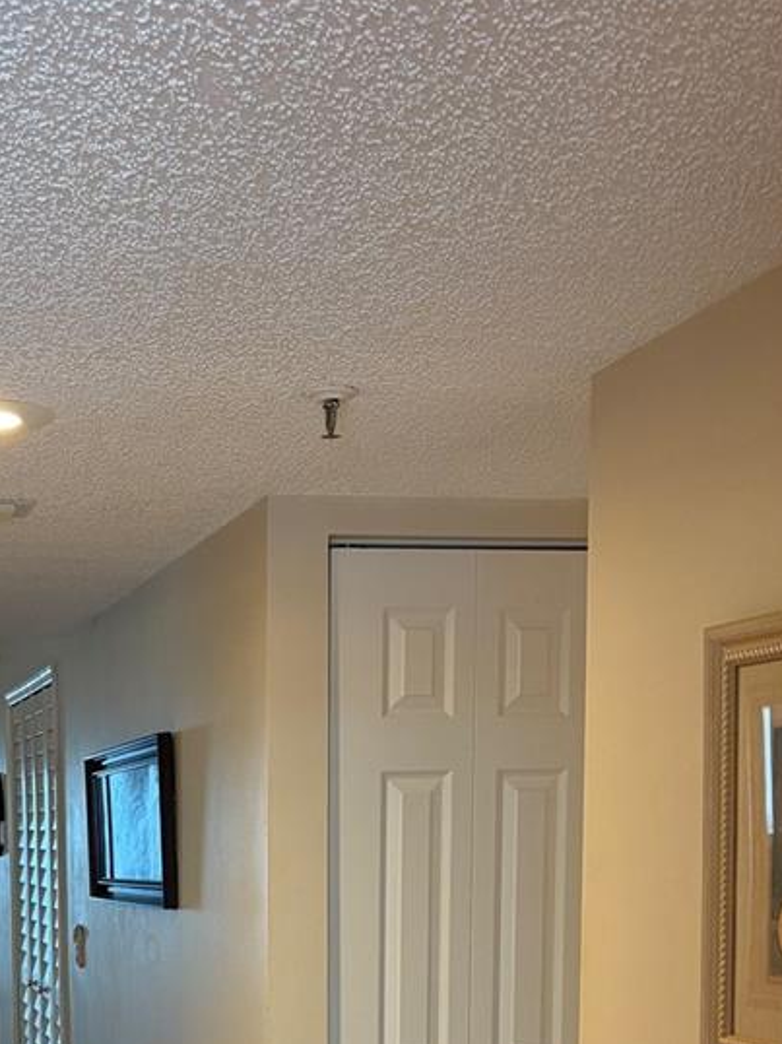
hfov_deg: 24.4
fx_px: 1748
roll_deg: +1.3
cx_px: 62
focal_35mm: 58
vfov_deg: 30.8
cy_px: 1054
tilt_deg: -6.3
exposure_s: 1/60
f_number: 1.6
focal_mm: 5.96
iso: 200
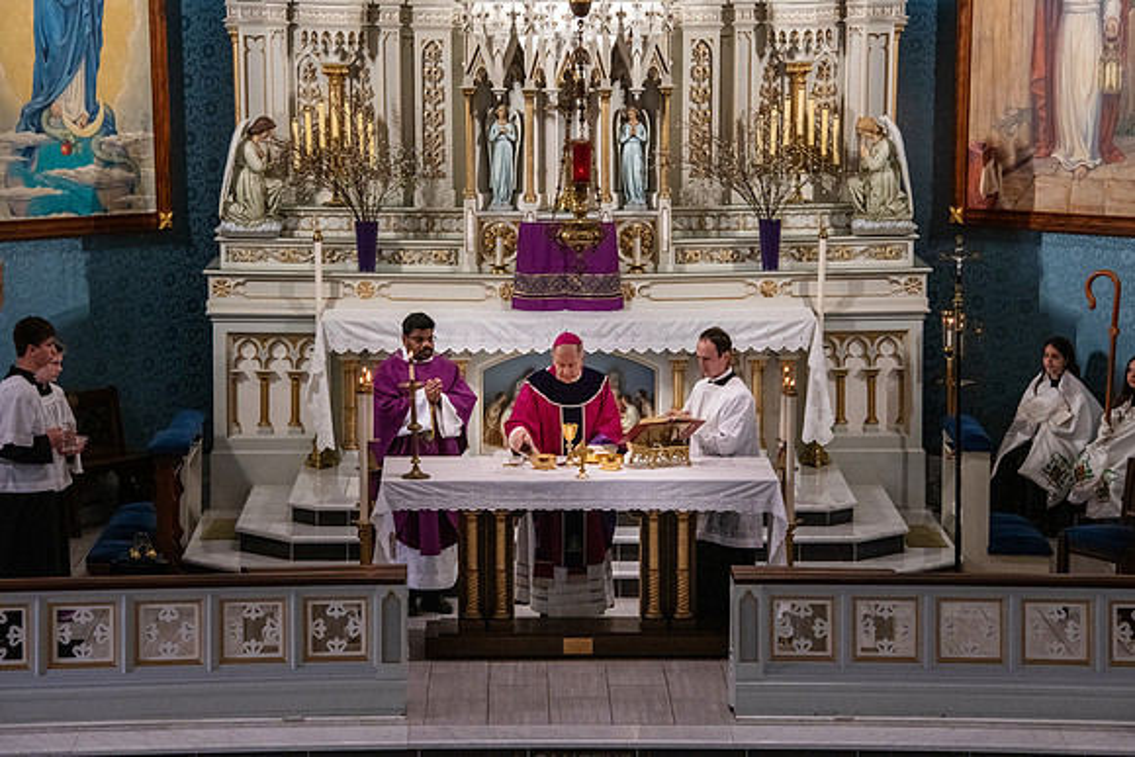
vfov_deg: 11.2
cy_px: 378
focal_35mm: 122
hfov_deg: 16.8
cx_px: 568
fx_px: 3847
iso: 4000
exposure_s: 1/80
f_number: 11
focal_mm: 122
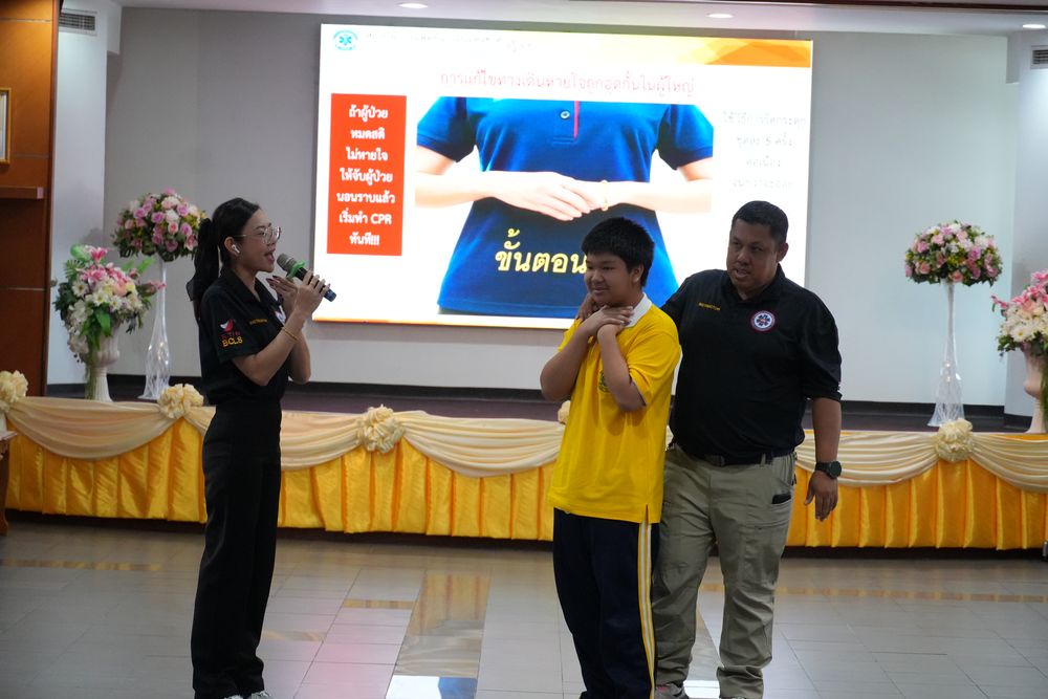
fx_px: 3188
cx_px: 524
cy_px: 350
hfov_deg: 18.7
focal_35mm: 110
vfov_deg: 12.5
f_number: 5.6
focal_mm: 73
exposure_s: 1/200
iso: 4000
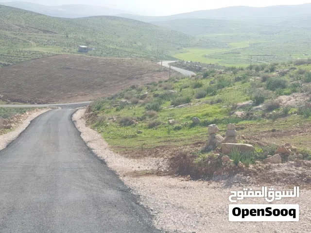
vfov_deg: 28.0
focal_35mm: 52
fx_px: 467
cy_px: 116
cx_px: 156
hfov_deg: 36.8
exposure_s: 1/419
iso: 100
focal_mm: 6
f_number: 2.4
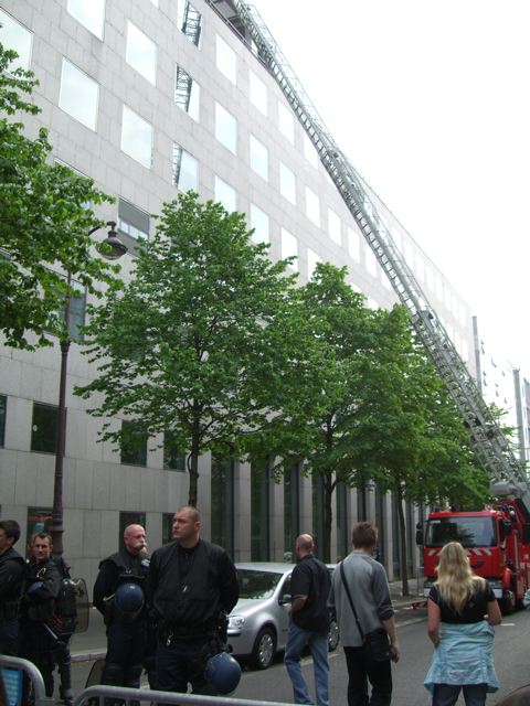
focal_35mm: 38
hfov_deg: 37.7
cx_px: 265
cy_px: 353
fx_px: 776
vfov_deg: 49.0
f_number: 2.7
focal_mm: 6.2
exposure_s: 1/250
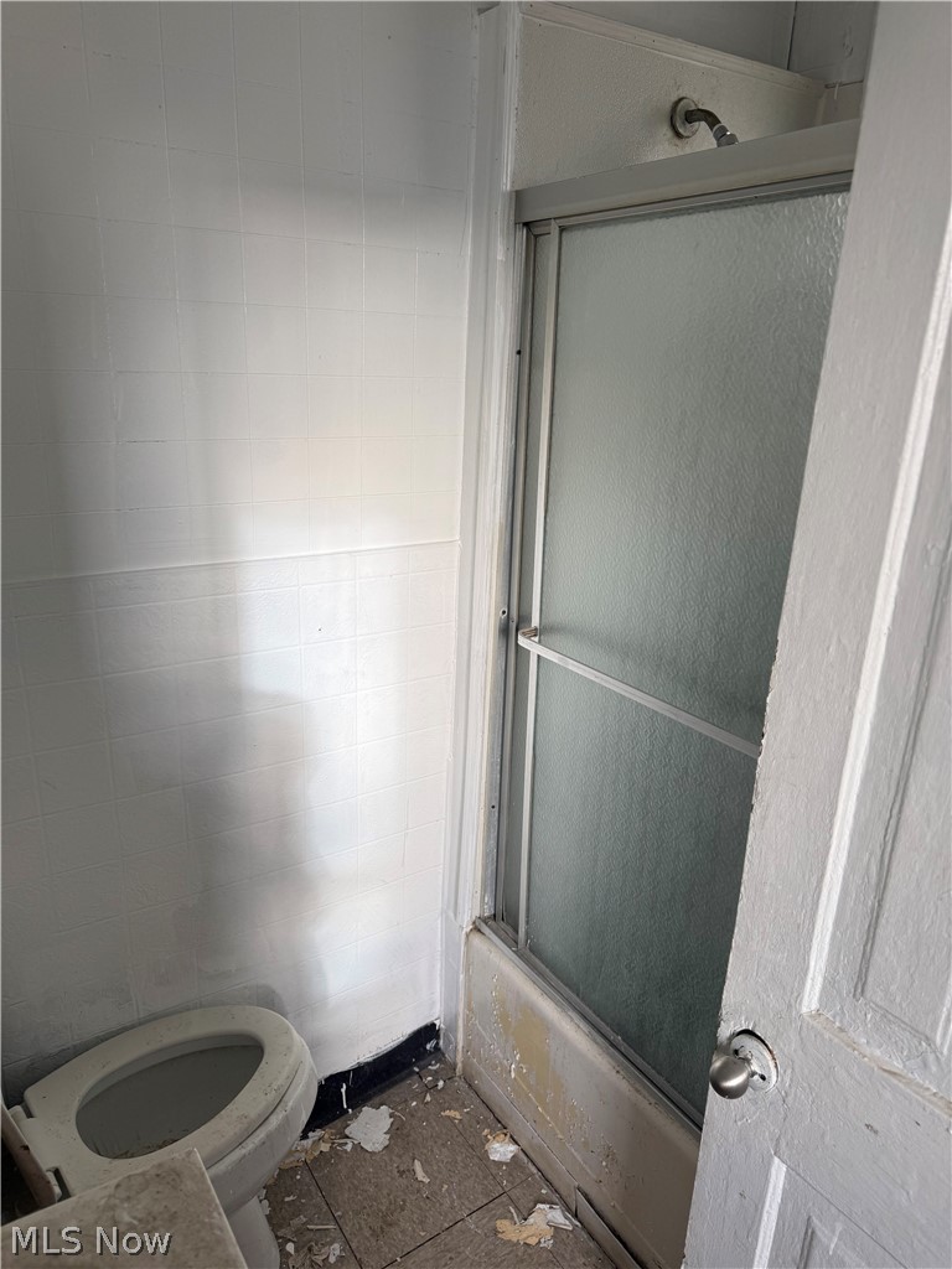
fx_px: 880
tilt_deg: -18.4
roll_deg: -3.2
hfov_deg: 56.8
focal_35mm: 24
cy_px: 634
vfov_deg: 71.6
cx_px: 476
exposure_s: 1/121
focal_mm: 6.76
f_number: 1.78
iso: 80
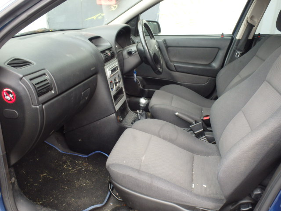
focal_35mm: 28
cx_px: 140
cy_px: 106
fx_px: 227
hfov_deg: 63.4
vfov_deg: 49.7
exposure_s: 1/60
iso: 200
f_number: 3.9
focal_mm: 5
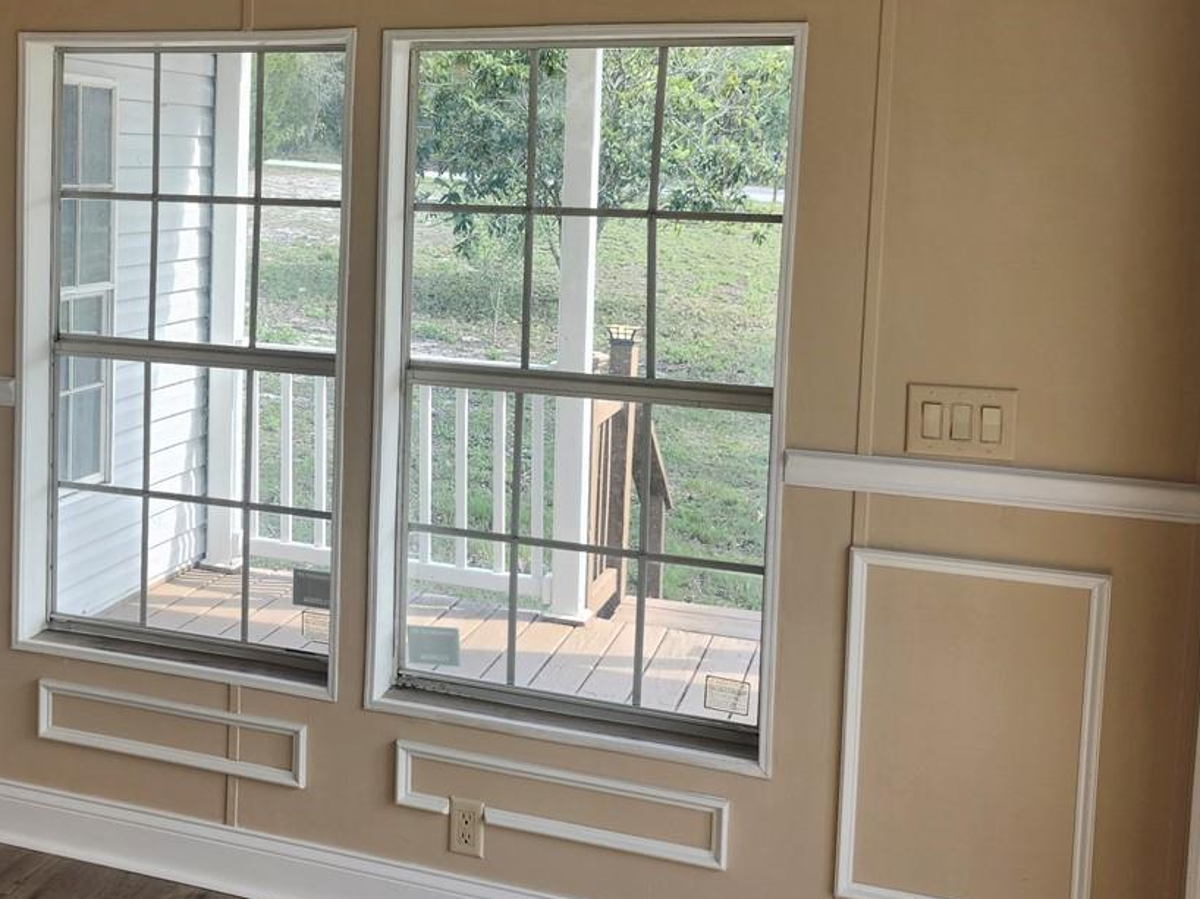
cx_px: 198
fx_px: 1560
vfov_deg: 31.8
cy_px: 282
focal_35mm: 45
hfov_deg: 40.0
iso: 40
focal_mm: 5.54
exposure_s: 1/180
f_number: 1.8
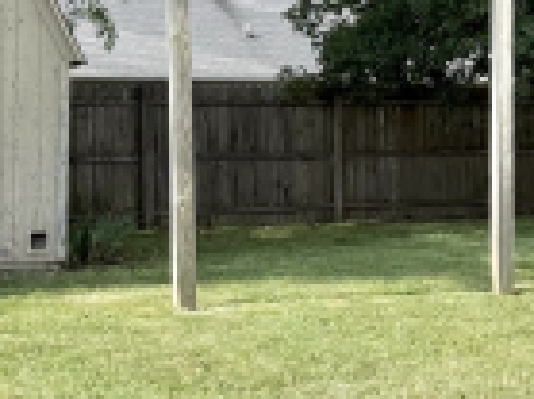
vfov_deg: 12.8
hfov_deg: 16.5
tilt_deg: +1.3
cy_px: 138
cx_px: 613
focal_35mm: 115
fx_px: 1773
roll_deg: -1.4
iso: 80
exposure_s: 1/2370
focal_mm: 6.76
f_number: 1.78
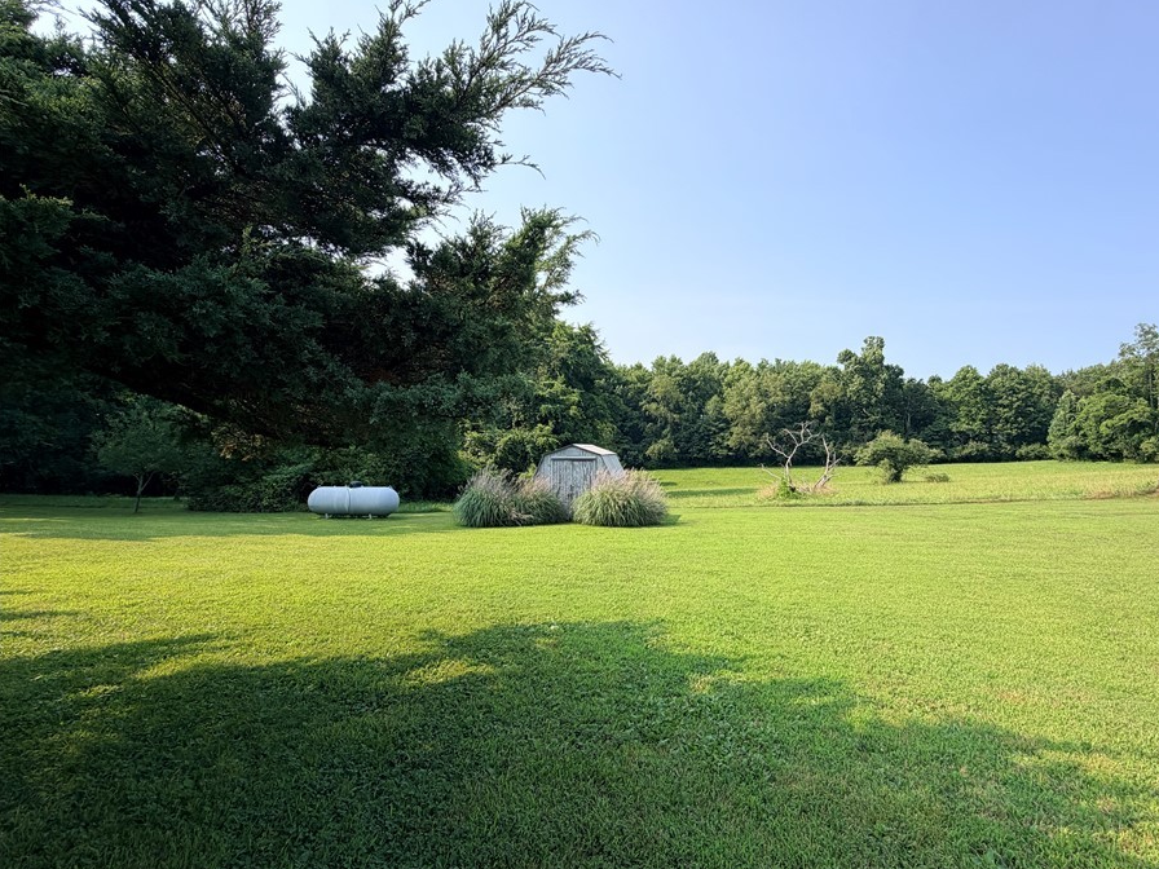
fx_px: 536
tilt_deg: +1.6
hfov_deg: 93.9
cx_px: 660
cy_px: 429
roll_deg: +0.7
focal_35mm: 16
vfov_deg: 78.1
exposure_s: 1/770
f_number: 2.2
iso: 25
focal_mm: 2.22
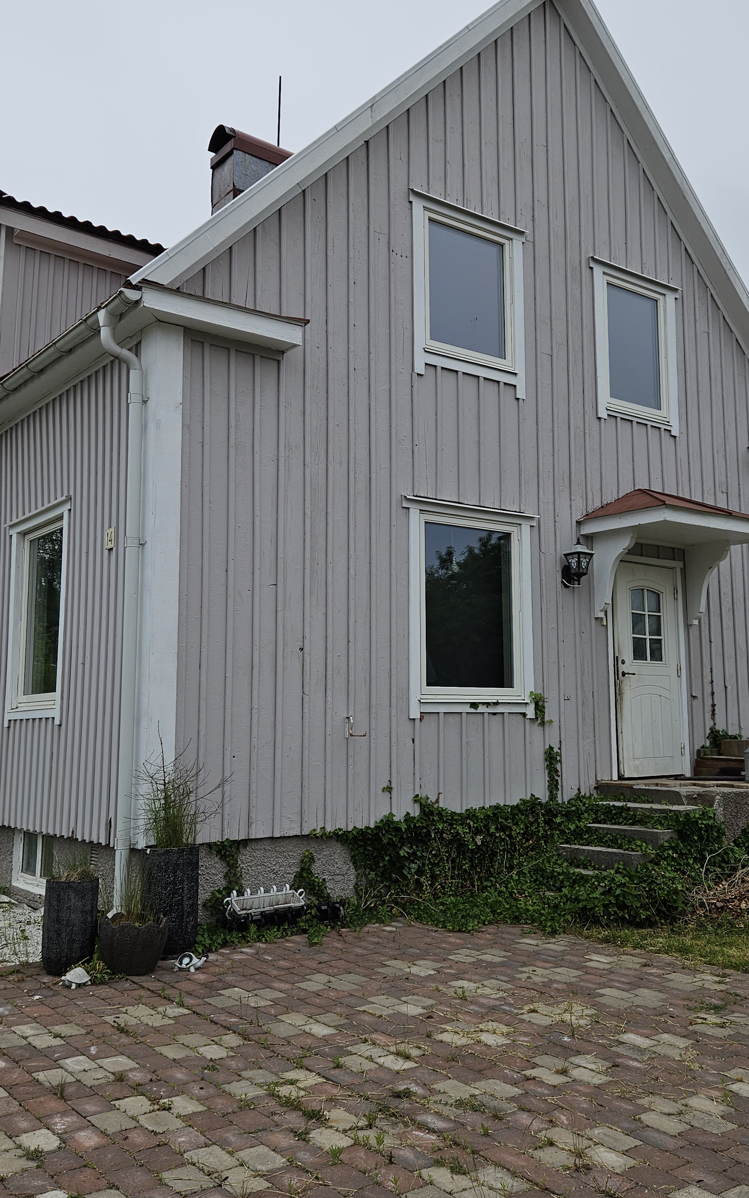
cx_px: 442
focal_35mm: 33
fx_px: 1078
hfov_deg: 38.2
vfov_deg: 58.1
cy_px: 590
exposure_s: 1/1033
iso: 25
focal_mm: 5.4
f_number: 1.8
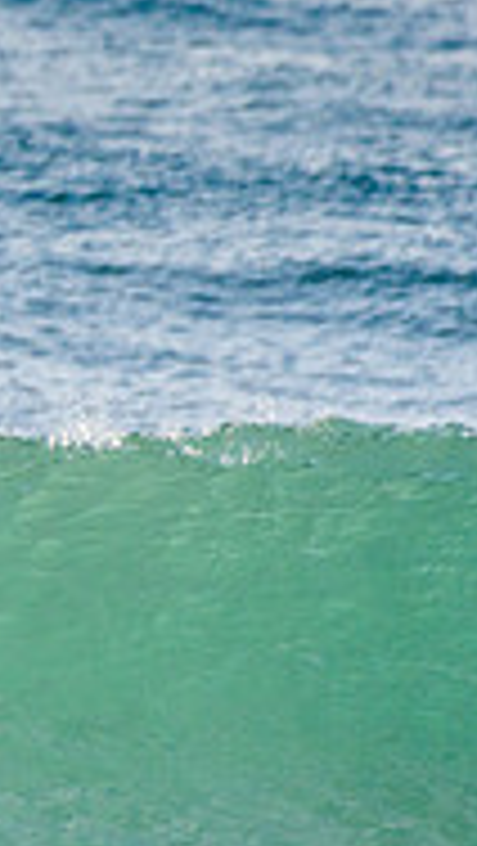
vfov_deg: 1.1
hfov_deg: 0.6
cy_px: 726
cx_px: -1117
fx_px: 44464
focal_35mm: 1981
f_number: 5.6
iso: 500
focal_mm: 500
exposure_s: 1/2000
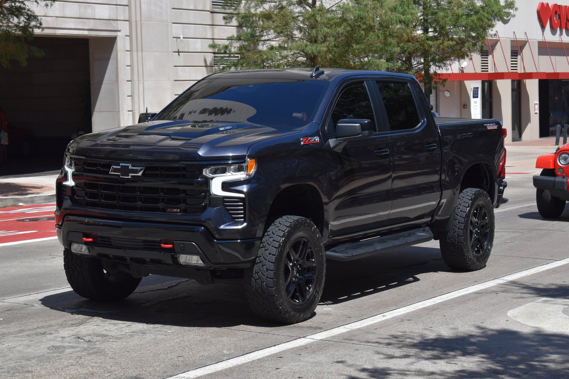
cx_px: 284
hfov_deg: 24.6
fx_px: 1304
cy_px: 190
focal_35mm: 82
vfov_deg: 16.5
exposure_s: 1/1600
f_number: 5.6
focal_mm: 55
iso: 400
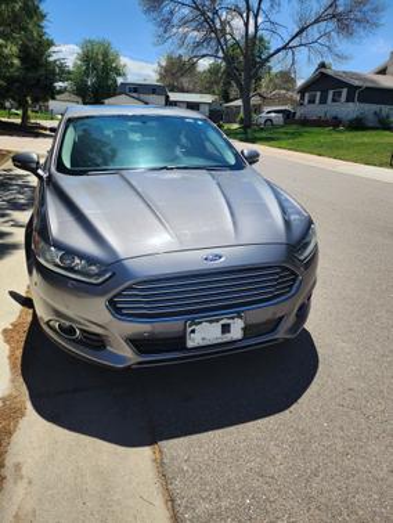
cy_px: 262
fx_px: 363
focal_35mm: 24
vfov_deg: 71.6
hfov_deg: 56.9
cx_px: 196
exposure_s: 1/3333
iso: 50
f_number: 1.8
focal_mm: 5
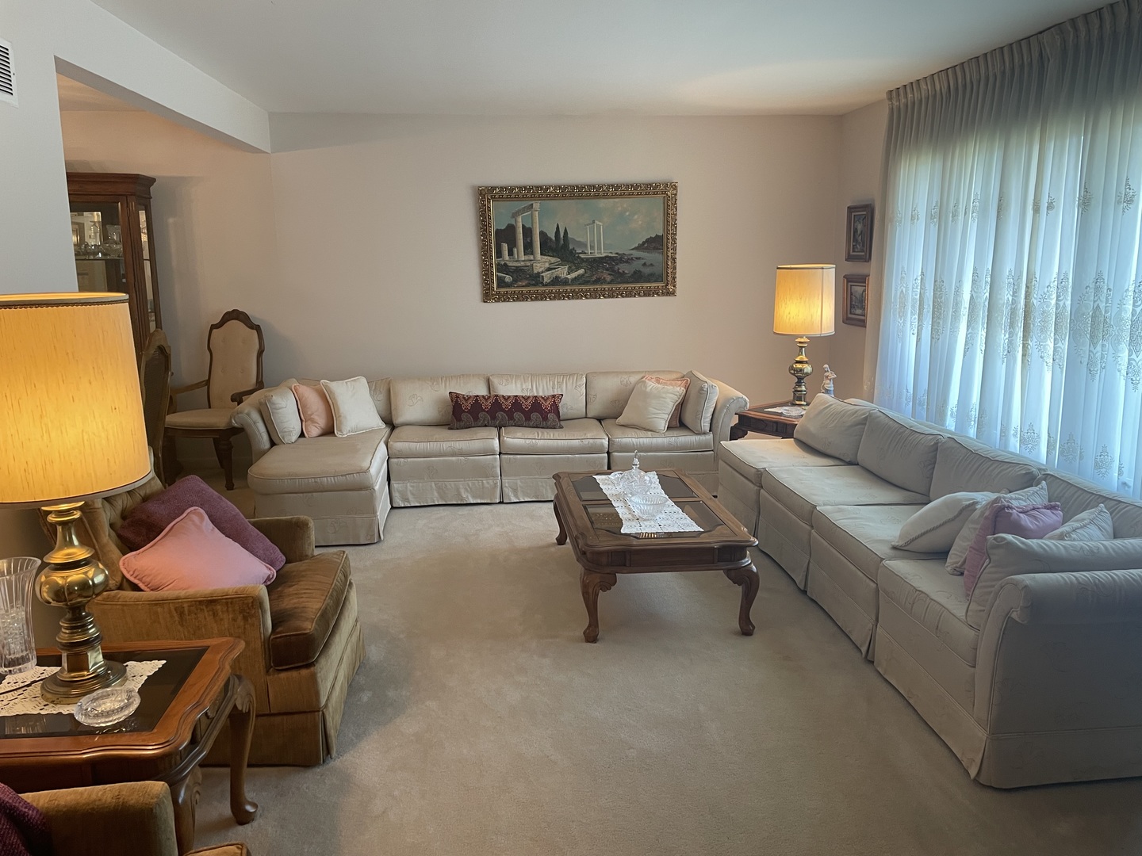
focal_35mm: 26
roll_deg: +0.8
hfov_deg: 67.3
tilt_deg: -10.8
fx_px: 858
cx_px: 571
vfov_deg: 53.1
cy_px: 428
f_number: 1.6
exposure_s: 1/60
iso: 80
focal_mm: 4.2
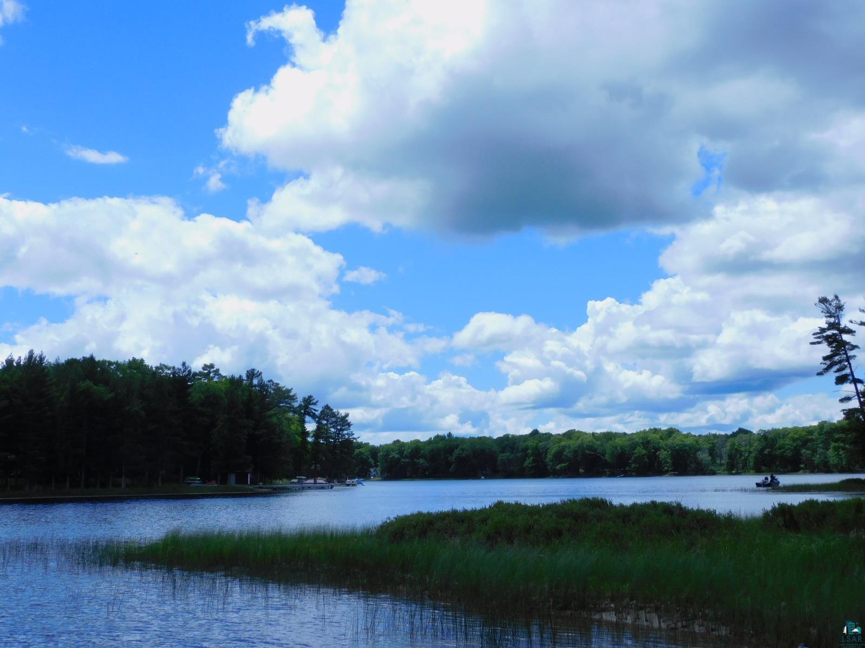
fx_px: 1124
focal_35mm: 45
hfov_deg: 42.1
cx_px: 432
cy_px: 324
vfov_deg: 32.2
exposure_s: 1/1600
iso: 125
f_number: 4
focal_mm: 8.1
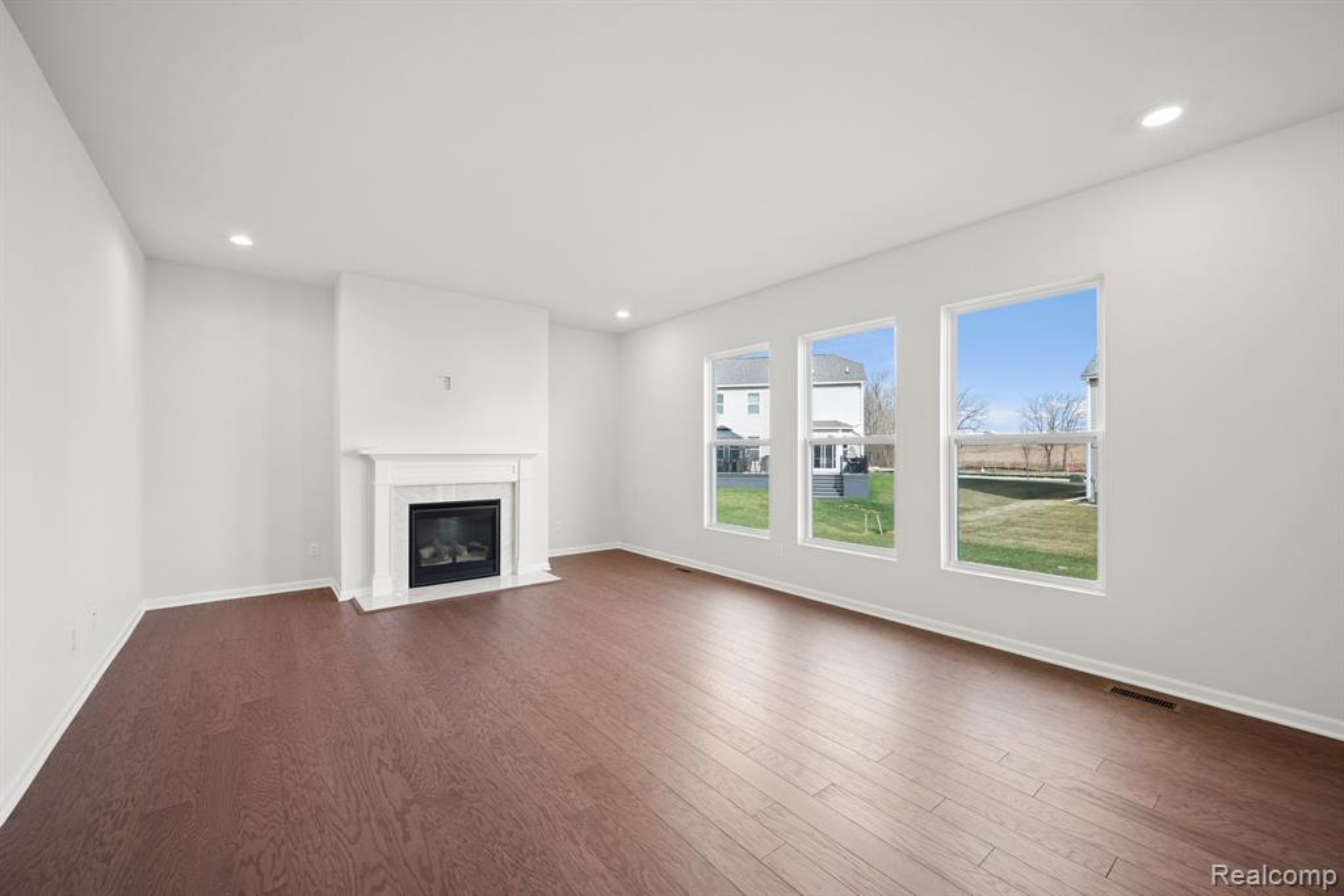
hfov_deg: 104.2
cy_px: 448
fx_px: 523
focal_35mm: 14
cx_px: 672
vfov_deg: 81.2
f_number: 9
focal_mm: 14
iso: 64
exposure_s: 1/2
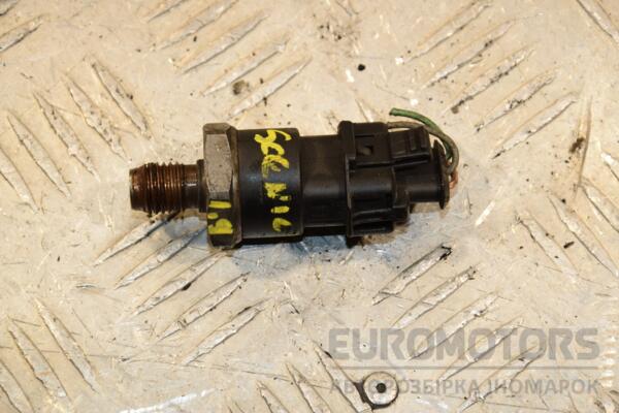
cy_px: 206
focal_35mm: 158
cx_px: 310
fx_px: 2708
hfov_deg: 13.0
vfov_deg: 8.7
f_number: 9
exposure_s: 1/200
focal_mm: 105
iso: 800
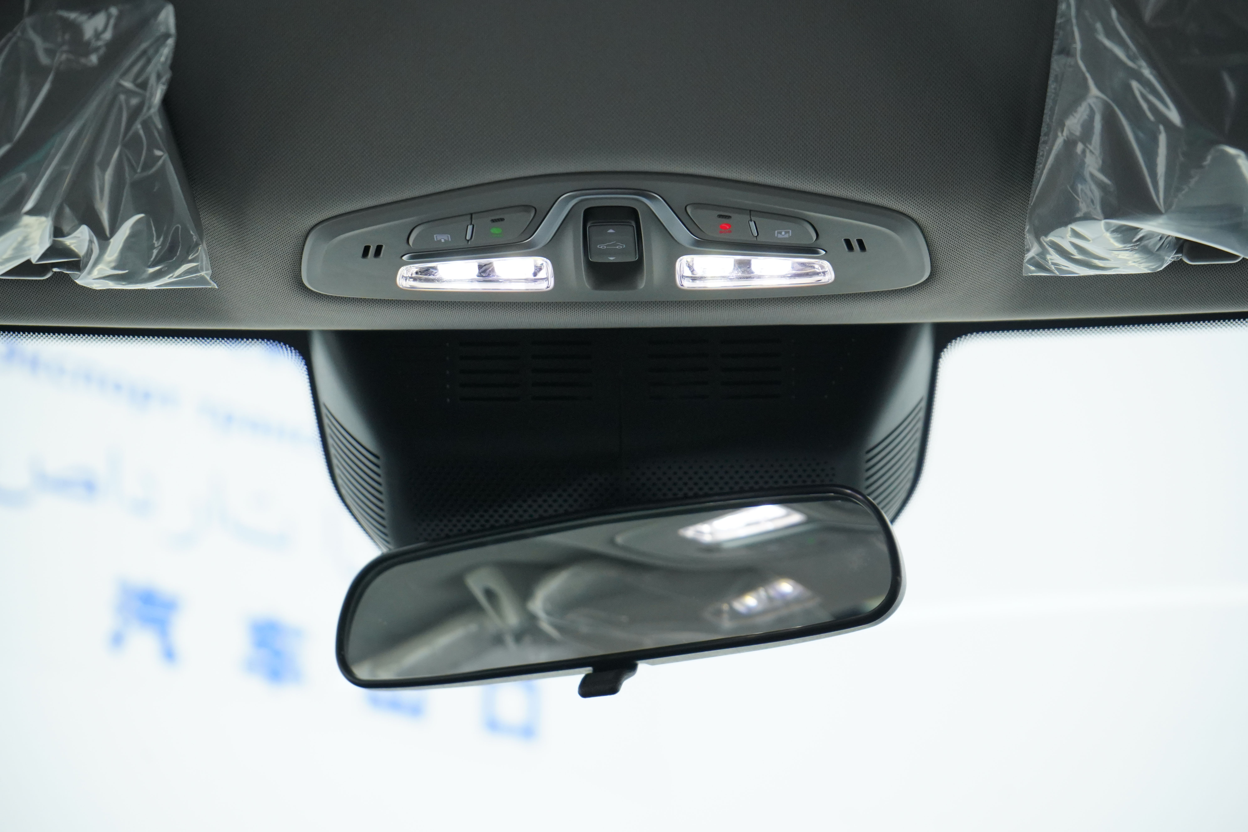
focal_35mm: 70
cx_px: 624
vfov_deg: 19.5
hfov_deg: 28.8
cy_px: 416
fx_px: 2426
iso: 2500
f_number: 5.6
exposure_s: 1/100
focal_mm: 70
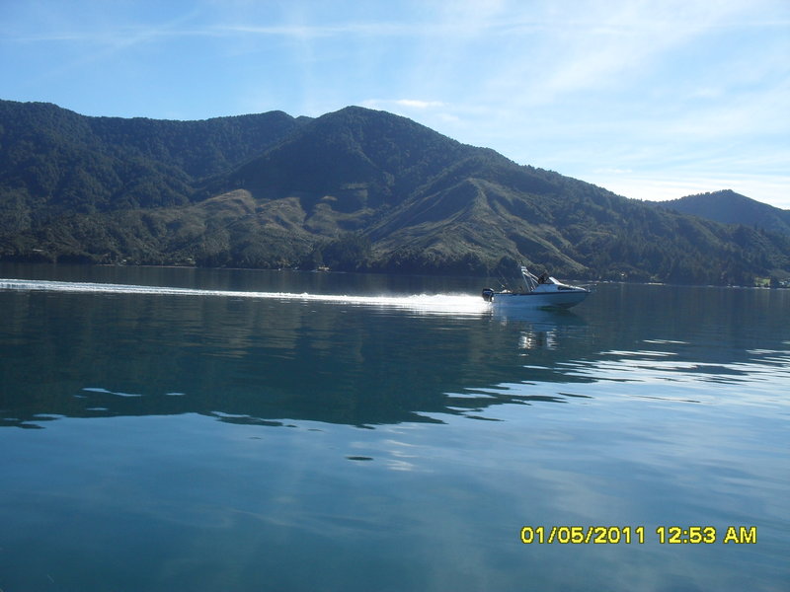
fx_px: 799
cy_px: 296
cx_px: 395
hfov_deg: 52.6
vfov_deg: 40.7
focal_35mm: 35
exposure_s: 1/250
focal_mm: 6.3
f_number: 8.4
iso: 100
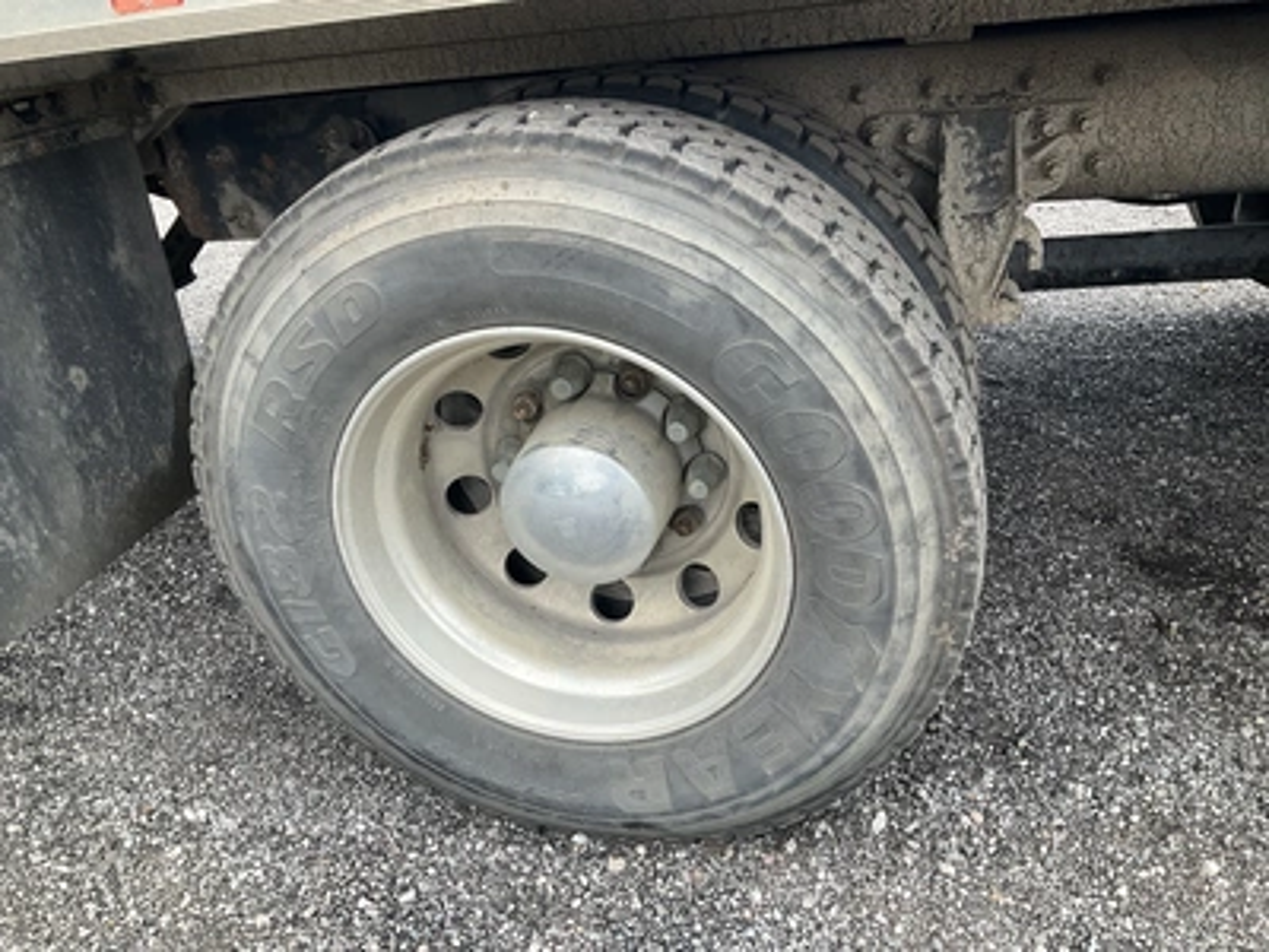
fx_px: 1063
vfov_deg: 48.2
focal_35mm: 29
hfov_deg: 61.7
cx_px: 634
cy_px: 476
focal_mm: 3
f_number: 1.8
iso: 25
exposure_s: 1/264
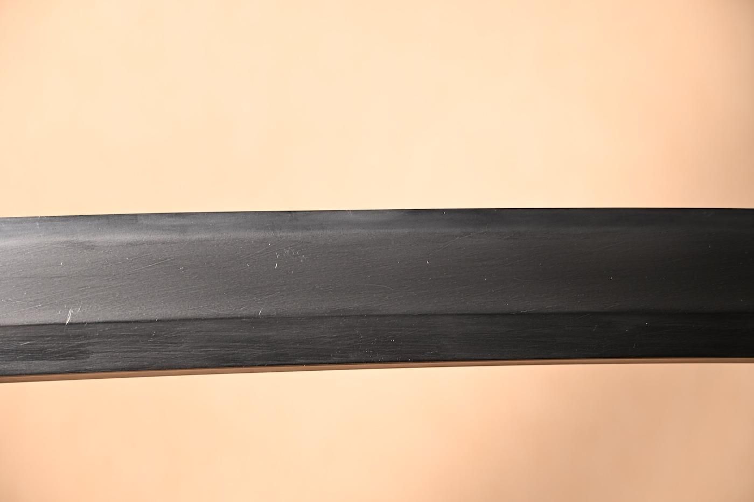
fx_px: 2167
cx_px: 377
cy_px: 251
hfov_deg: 19.7
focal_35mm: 104
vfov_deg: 13.2
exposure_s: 1/2
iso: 100
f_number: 5.3
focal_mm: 69
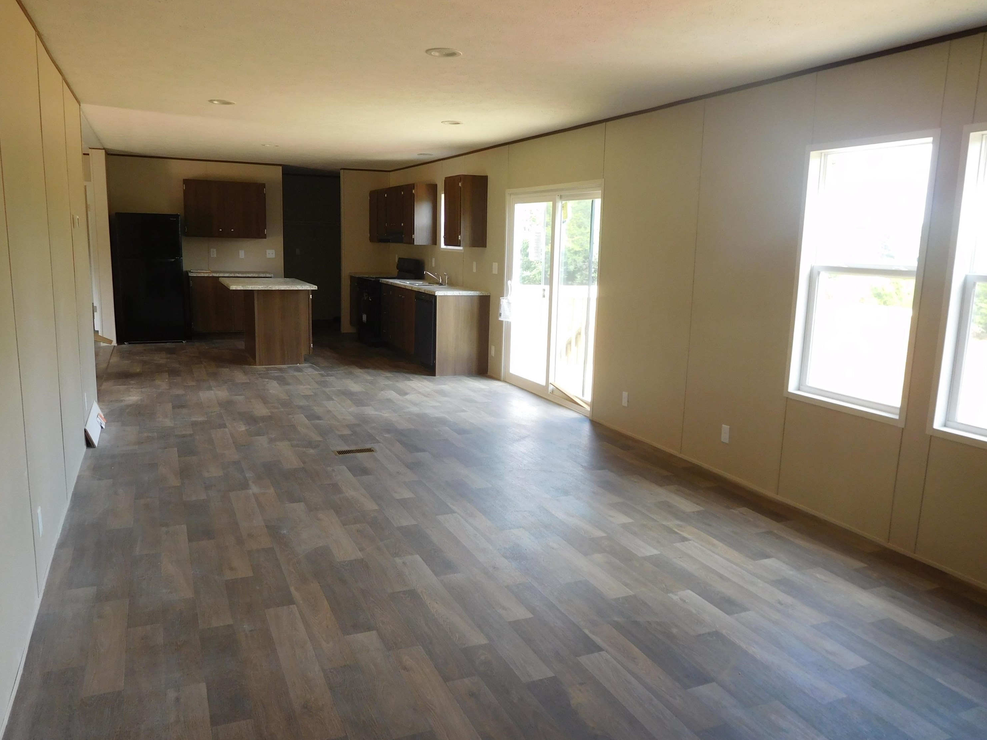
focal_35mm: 26
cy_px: 380
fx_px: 741
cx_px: 491
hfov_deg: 67.3
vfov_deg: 53.0
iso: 125
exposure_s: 1/30
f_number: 3.4
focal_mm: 4.5
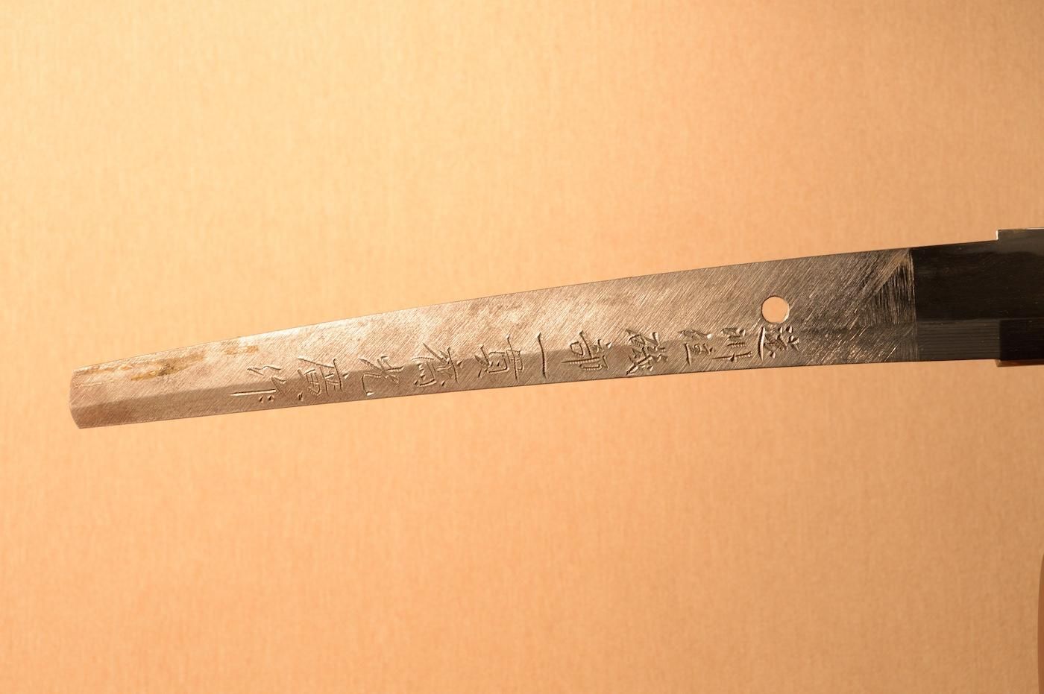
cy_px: 347
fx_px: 1912
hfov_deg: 30.5
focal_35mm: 66
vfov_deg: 20.6
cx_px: 522
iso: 400
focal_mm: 44
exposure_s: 1/2
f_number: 11
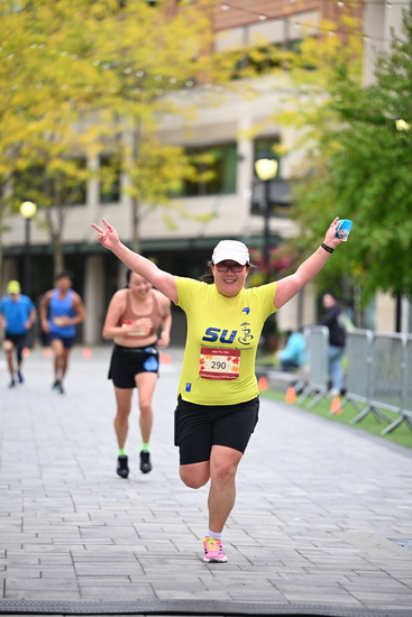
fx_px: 2573
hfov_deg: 9.2
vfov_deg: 13.7
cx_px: 206
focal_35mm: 150
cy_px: 308
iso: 640
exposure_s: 1/1600
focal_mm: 150
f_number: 2.8
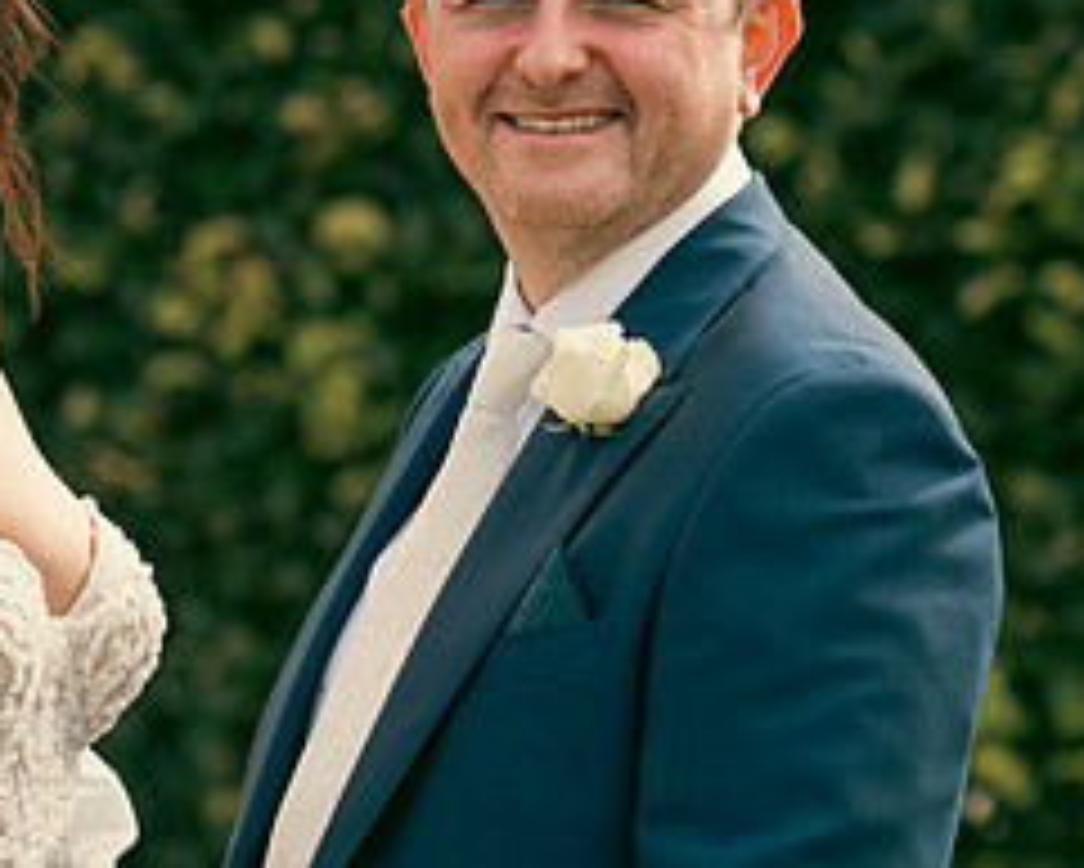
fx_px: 9725
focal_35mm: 303
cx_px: 429
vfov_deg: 5.1
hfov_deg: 6.4
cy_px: 524
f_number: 3.5
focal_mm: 112
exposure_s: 1/320
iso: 100
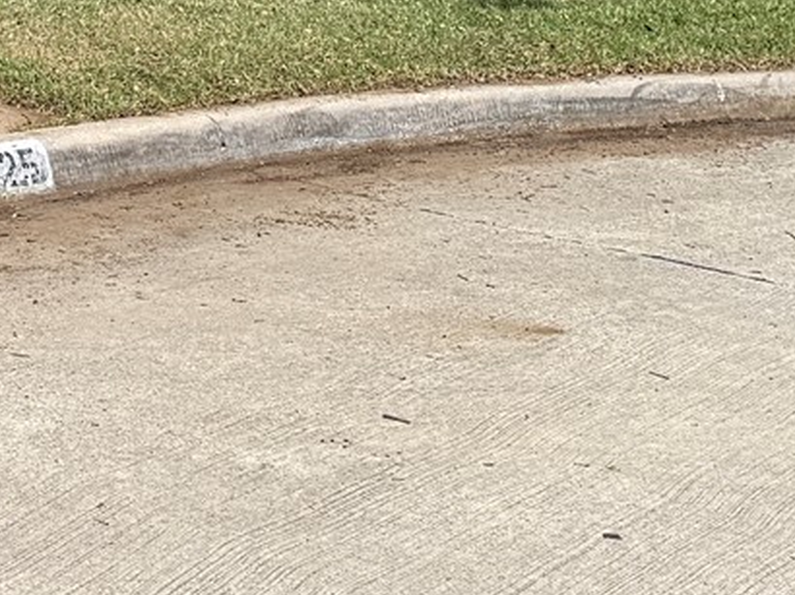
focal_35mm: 120
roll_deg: -0.5
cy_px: -407
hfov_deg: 15.0
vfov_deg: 11.6
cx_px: -481
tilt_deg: -1.5
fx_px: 2754
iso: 80
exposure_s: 1/4405
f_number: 1.78
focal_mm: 6.76
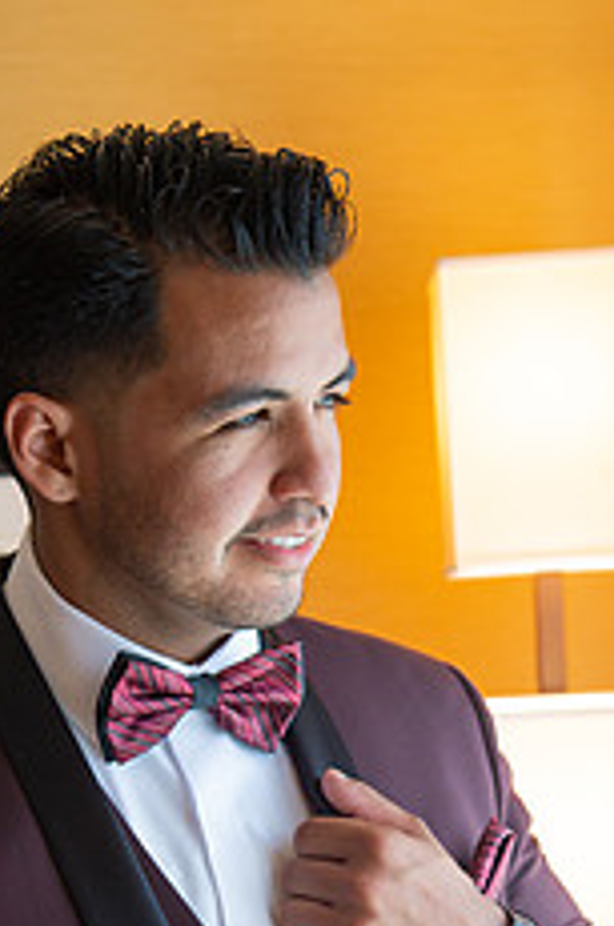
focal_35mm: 117
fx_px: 3007
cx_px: 319
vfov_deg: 17.2
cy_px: 858
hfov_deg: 11.7
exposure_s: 1/60
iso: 400
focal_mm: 60
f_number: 6.3
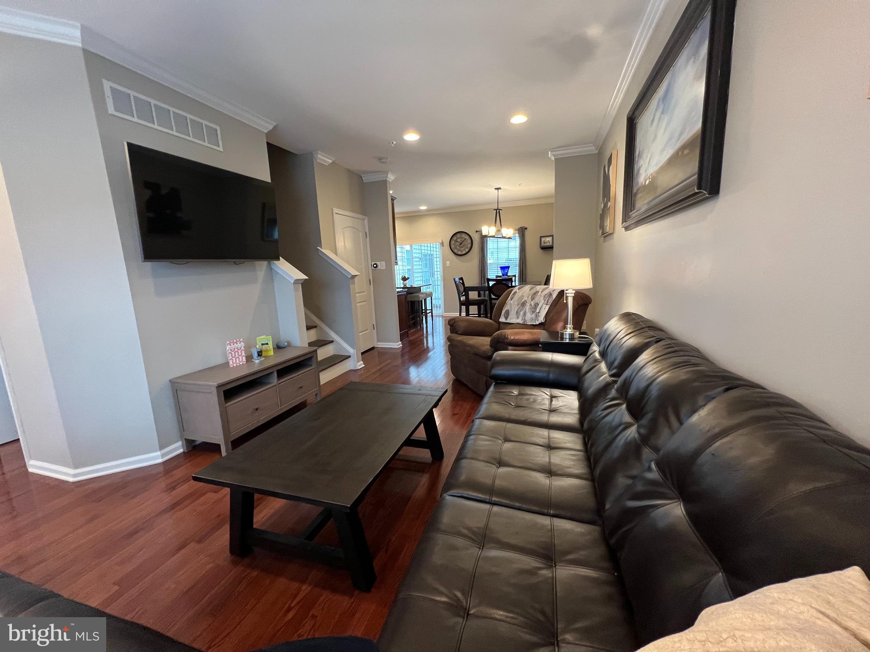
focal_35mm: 13
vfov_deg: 89.9
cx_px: 435
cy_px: 326
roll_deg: +3.1
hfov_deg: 106.2
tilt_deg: -8.8
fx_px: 327
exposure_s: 1/60
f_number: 1.8
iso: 320
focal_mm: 1.57
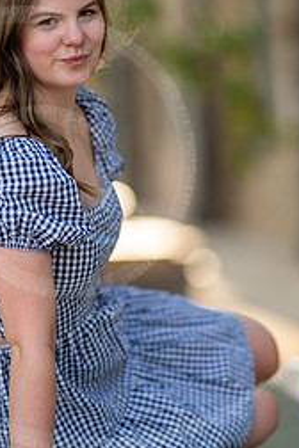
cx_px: 73
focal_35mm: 152
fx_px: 1894
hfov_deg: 9.0
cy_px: 222
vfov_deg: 13.5
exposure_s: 1/1600
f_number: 1.2
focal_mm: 85
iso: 200
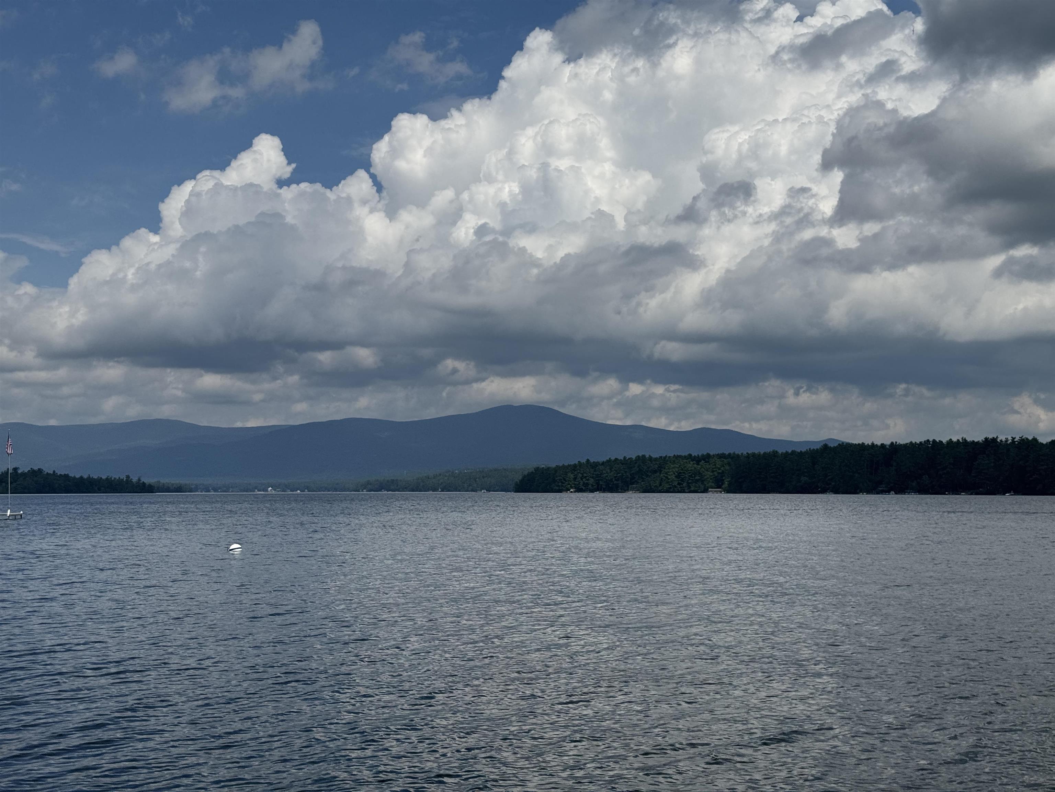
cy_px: 396
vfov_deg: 30.3
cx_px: 528
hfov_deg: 39.7
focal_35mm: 48
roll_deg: +0.0
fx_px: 1463
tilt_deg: +2.7
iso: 80
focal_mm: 6.76
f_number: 1.78
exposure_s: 1/12500
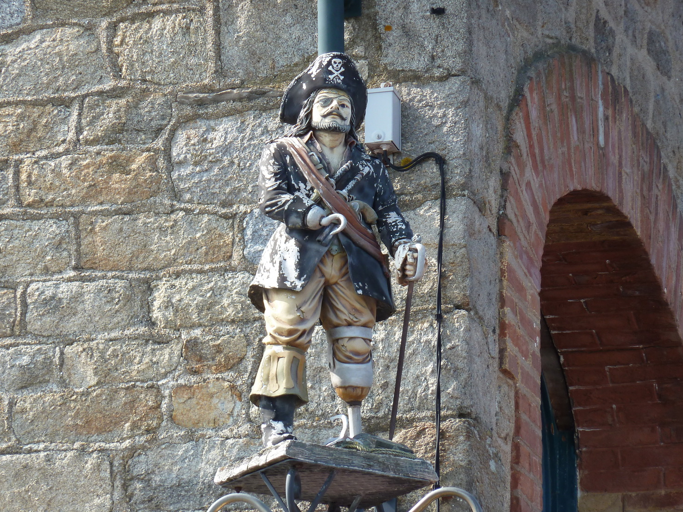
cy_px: 268
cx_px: 328
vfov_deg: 4.9
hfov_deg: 6.6
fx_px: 5959
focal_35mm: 302
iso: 80
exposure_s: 1/160
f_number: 4.8
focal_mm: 45.7
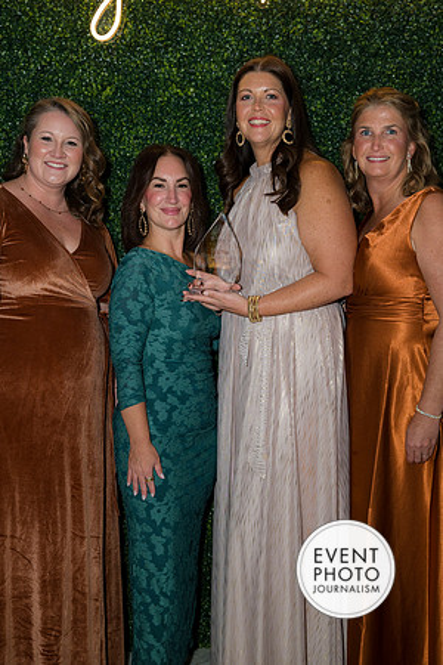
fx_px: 1034
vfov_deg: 35.6
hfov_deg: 24.2
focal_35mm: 56
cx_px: 222
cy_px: 332
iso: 500
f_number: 5
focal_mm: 56
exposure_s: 1/160
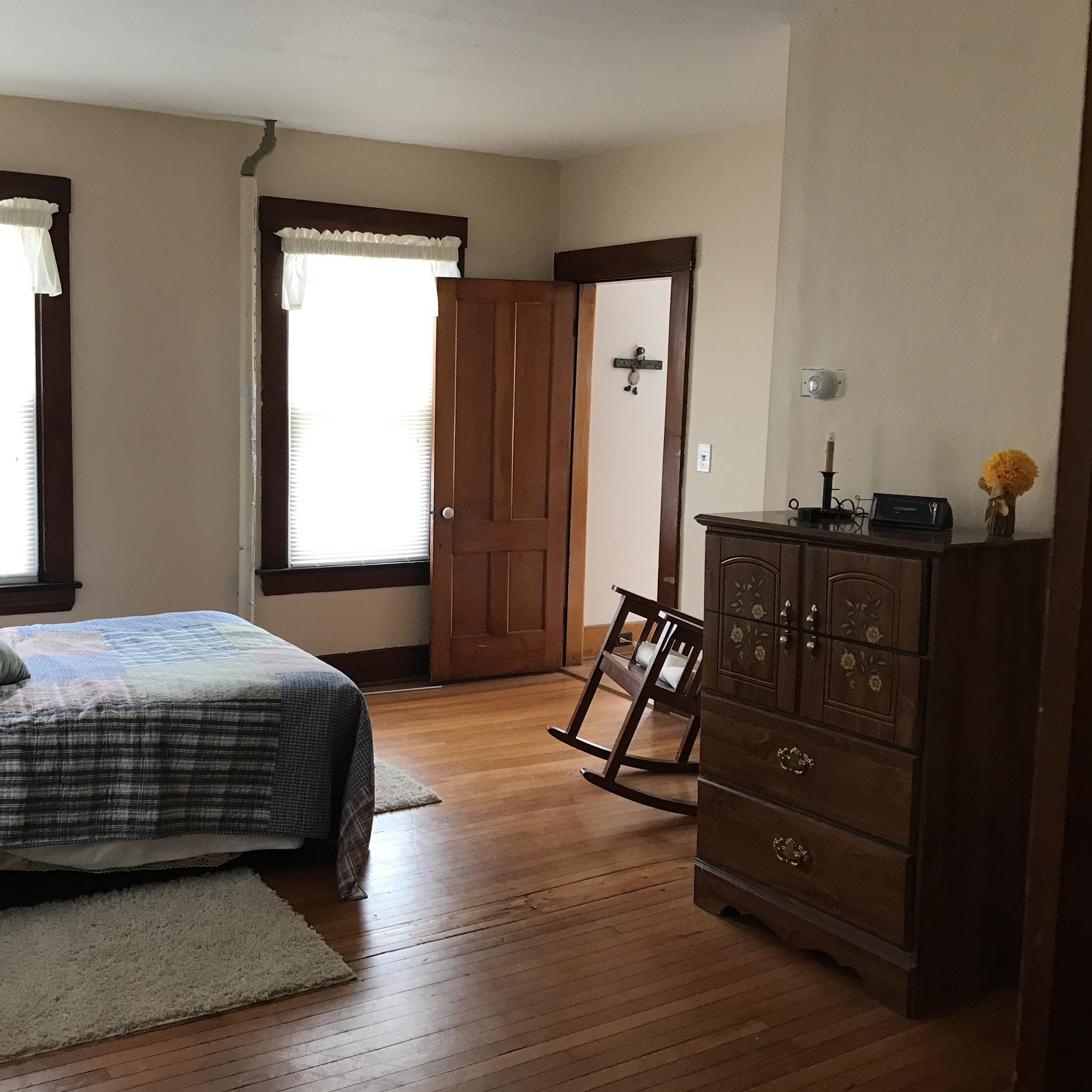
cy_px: 532
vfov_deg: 48.4
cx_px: 419
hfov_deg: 48.1
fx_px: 1213
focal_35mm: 34
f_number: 1.8
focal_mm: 3.99
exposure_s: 1/20
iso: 40
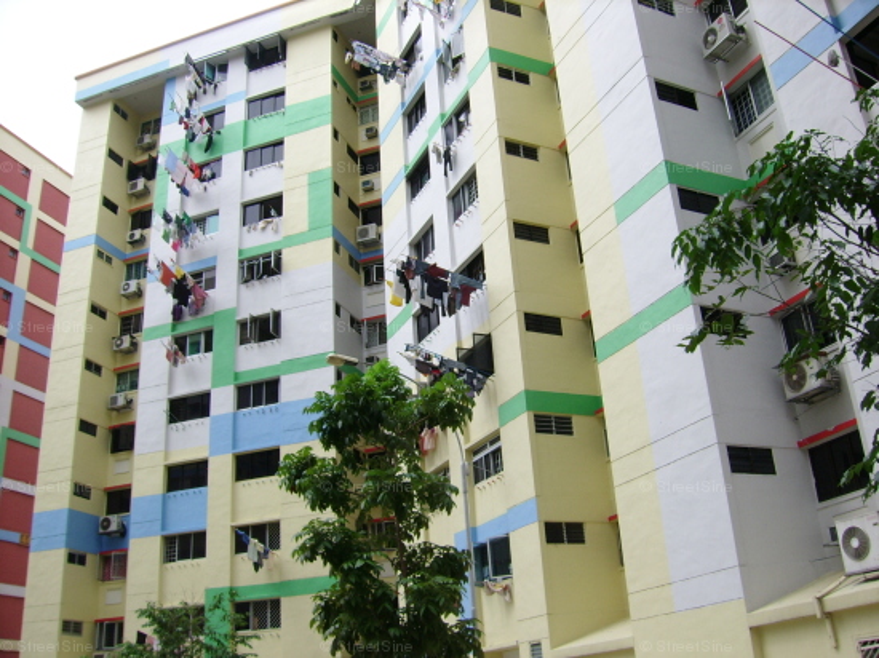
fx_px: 888
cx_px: 440
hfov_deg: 52.6
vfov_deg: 40.7
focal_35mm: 35
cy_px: 329
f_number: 5.8
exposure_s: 1/250
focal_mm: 5.95
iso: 50
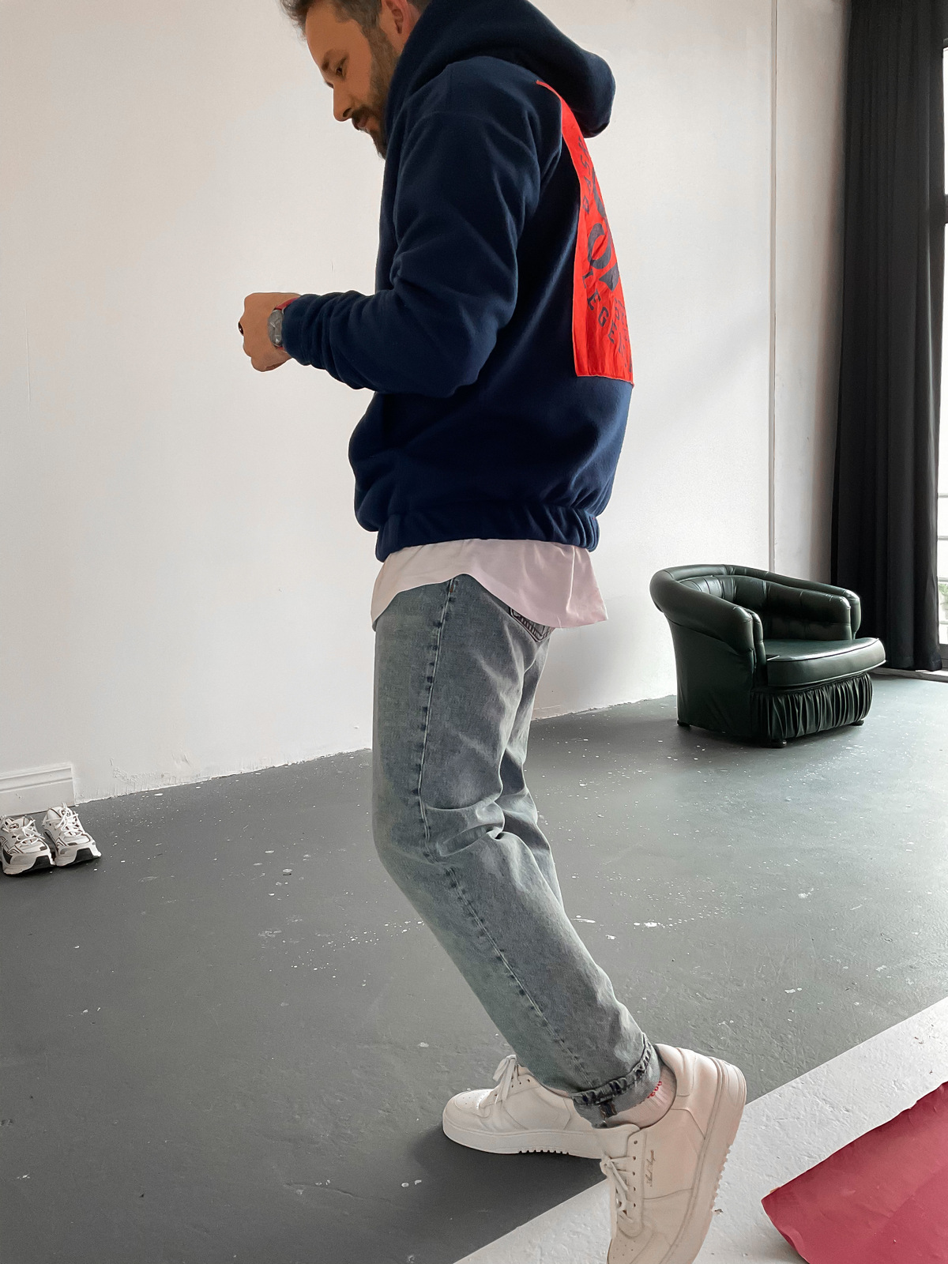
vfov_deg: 61.7
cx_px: 474
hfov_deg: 48.2
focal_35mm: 29
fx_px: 1059
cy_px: 632
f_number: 1.8
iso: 100
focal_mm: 3
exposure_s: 1/60
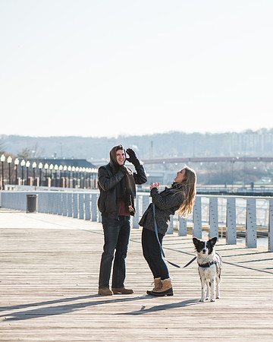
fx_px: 1619
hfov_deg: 9.6
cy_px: 186
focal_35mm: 160
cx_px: 243
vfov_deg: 12.0
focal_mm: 105
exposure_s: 1/2500
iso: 100
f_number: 2.8
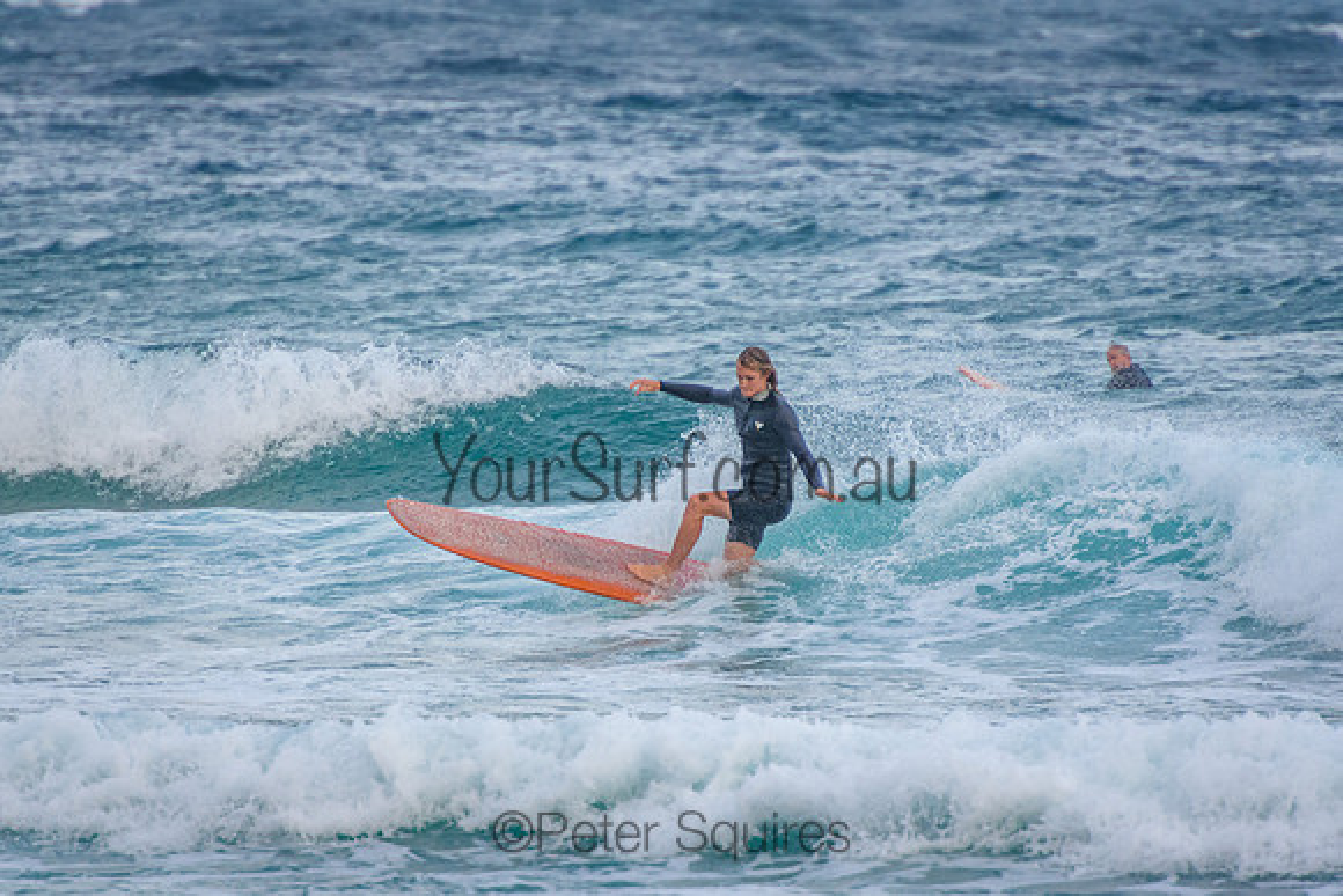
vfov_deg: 2.2
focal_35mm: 615
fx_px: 22939
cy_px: 448
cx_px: 672
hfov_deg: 3.4
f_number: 5.6
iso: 720
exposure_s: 1/1600
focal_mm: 400
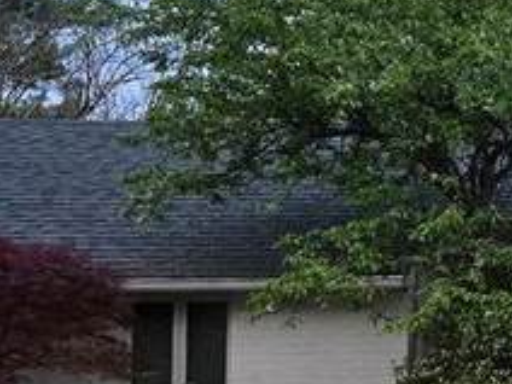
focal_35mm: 139
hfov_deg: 12.7
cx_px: 961
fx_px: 2056
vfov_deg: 10.7
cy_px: 159
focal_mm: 5.4
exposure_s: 1/180
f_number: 1.8
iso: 160
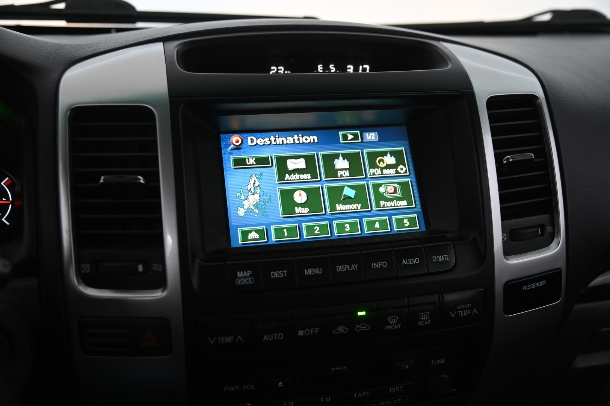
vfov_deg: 35.0
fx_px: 643
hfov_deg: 50.7
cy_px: 203
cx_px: 305
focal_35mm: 38
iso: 1000
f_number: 4
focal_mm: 38
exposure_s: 1/25
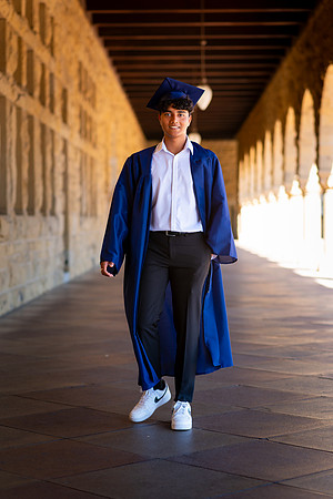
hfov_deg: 16.1
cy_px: 250
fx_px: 1179
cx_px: 166
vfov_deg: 23.9
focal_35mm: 85
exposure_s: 1/200
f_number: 2.8
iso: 64
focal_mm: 85
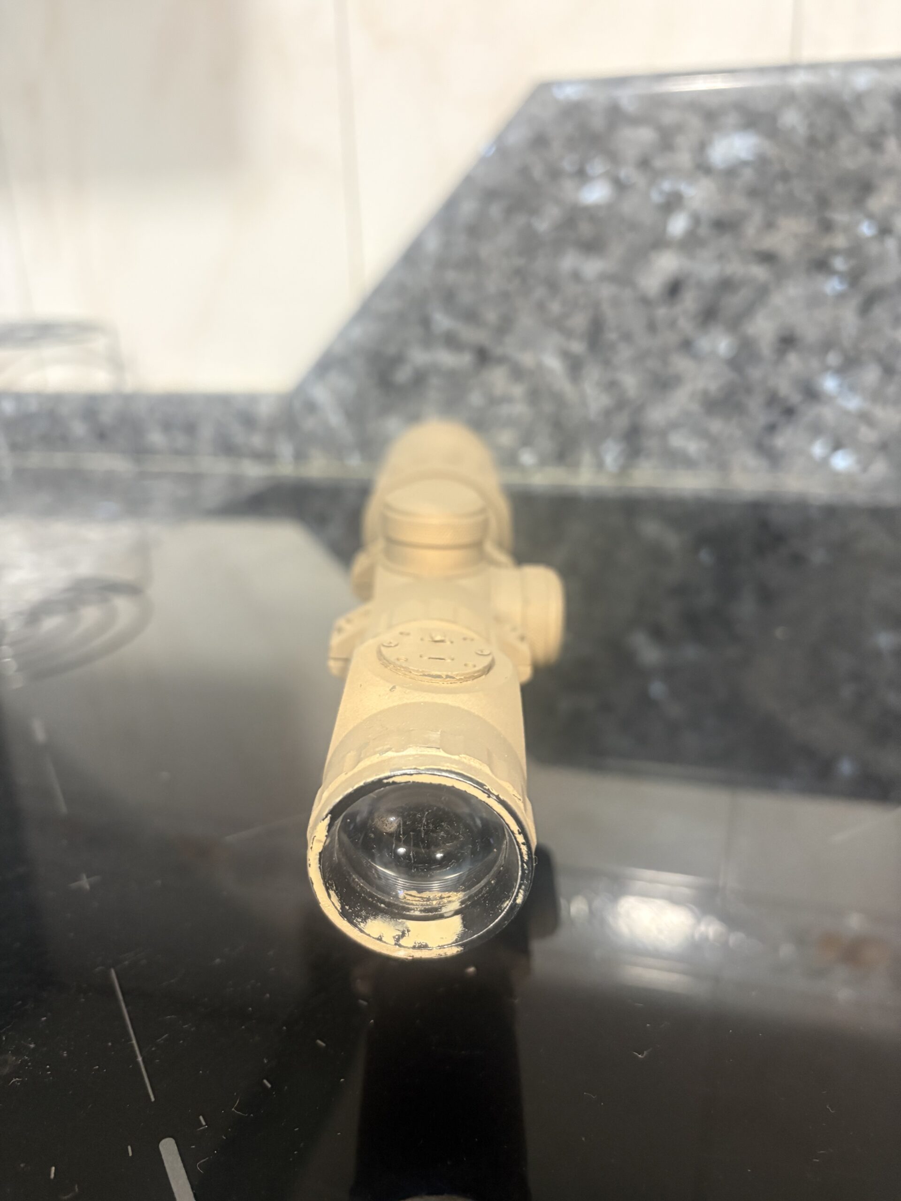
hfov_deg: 53.1
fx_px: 902
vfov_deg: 67.3
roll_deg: +2.5
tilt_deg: -19.9
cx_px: 450
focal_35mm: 26
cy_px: 600
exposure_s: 1/33
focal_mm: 5.96
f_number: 1.6
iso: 500
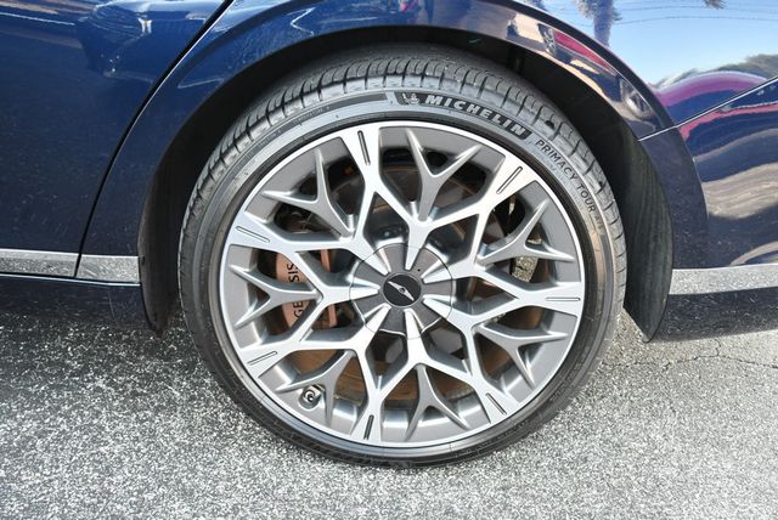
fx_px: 865
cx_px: 389
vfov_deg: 33.5
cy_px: 260
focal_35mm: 40
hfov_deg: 48.4
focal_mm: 20
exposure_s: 1/250
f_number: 3.8
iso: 720
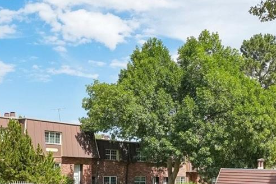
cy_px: 171
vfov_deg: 24.4
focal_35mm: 54
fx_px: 411
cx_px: 181
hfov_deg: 36.8
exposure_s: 1/1250
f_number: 8
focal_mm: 11
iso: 800
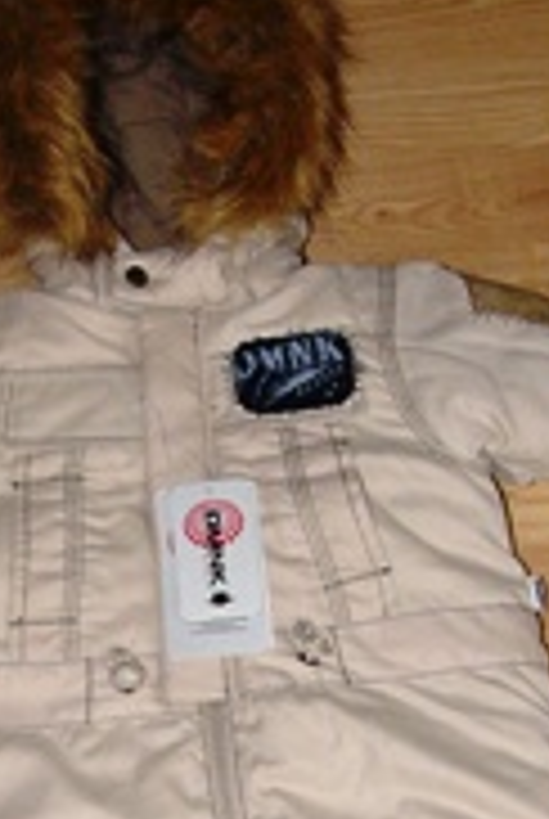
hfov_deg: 14.9
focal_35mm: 92
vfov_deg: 21.7
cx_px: 216
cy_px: 688
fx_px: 2096
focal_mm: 6
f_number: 2.8
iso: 100
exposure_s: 1/80
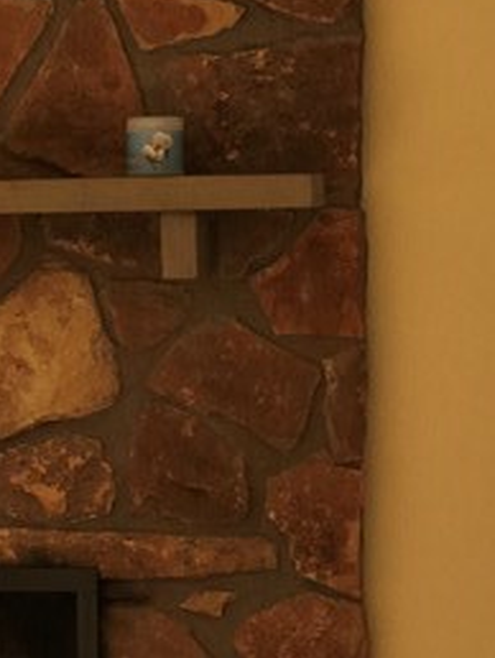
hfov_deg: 6.5
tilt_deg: -8.4
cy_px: 783
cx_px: -194
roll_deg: +0.7
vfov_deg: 8.7
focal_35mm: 226
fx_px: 4302
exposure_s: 1/128
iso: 20
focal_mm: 6.6
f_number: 2.8
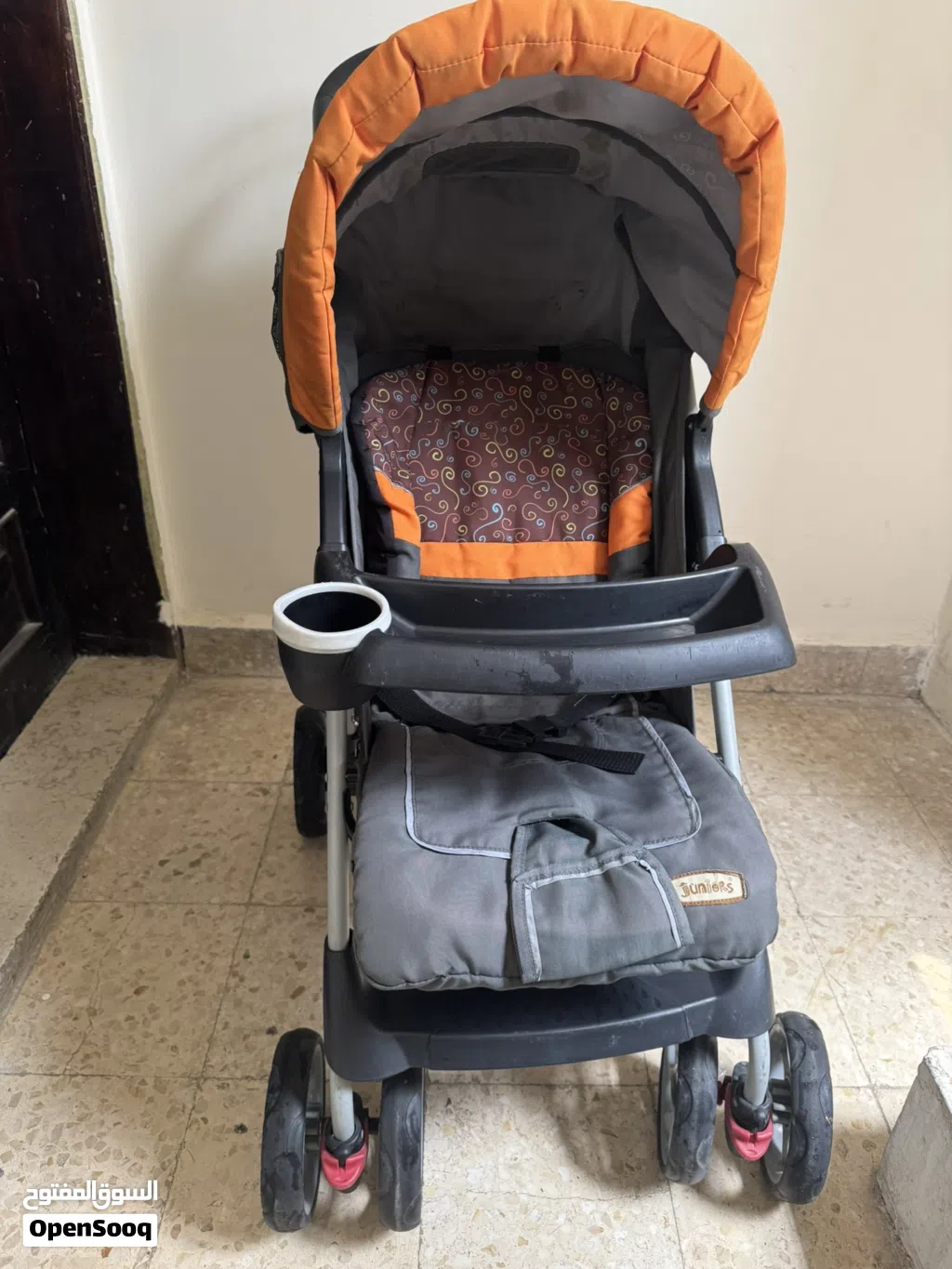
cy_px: 634
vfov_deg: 71.6
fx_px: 880
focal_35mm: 24
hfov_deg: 56.8
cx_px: 476
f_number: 1.78
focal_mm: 6.76
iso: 320
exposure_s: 1/60
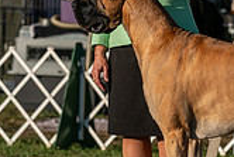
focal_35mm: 443
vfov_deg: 3.1
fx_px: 2882
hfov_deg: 4.6
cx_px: 187
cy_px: 5
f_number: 4.5
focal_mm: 127
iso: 100
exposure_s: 1/1250
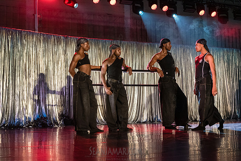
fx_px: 368
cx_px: 120
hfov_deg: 36.2
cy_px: 80
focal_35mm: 55
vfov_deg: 24.6
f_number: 3.5
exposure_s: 1/320
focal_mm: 55
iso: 6400
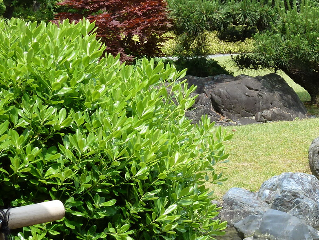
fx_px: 1263
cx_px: 299
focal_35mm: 137
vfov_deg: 10.8
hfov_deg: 14.2
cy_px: 98
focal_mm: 11
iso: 80
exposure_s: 1/250
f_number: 4.1
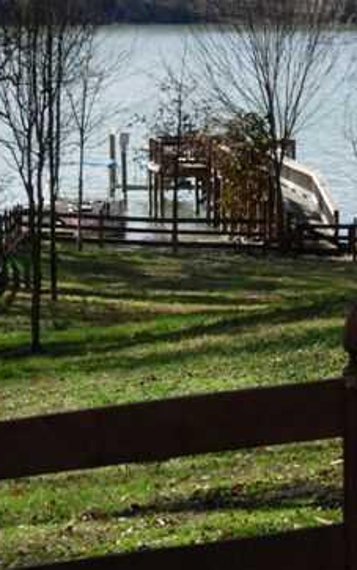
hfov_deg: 6.2
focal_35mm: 211
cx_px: 181
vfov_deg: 9.9
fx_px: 3283
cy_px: 201
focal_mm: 23.4
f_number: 4.9
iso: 64
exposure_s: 1/332
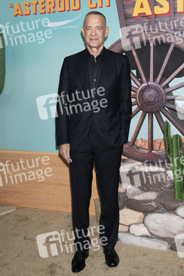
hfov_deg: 33.3
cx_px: 92
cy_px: 138
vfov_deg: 48.5
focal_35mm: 40
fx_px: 307
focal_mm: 40
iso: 400
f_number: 5.6
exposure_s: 1/200
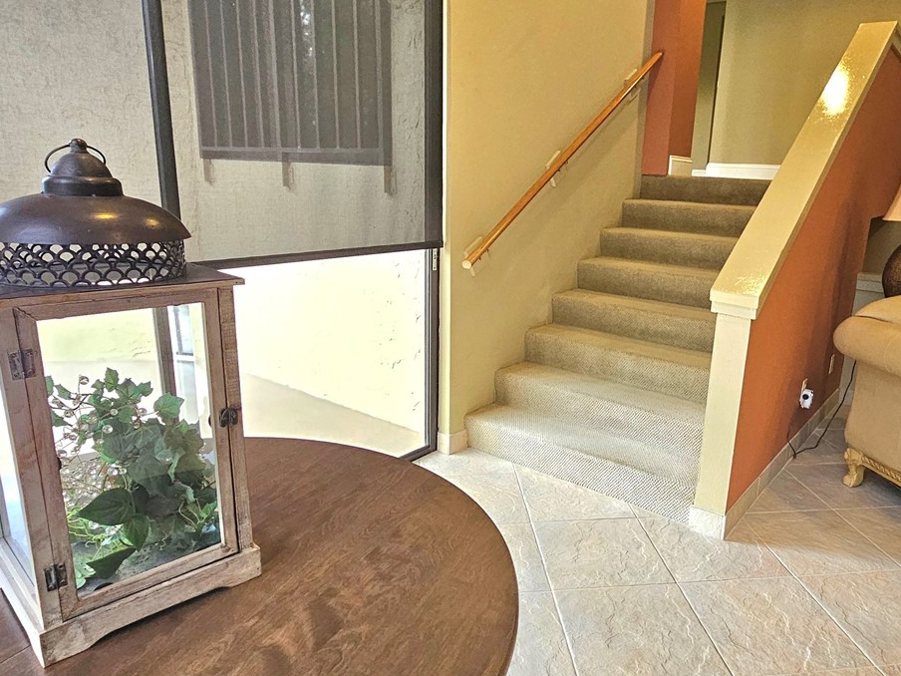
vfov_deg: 58.9
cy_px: 351
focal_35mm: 23
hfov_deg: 73.3
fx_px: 599
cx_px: 533
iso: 200
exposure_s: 1/77.5
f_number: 2.2
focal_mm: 2.2
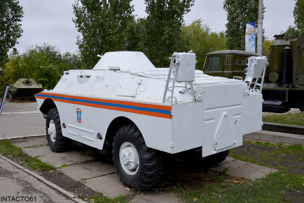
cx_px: 152
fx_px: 279
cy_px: 102
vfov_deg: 40.0
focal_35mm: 33
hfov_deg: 57.2
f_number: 7.1
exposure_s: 1/200
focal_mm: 22
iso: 200
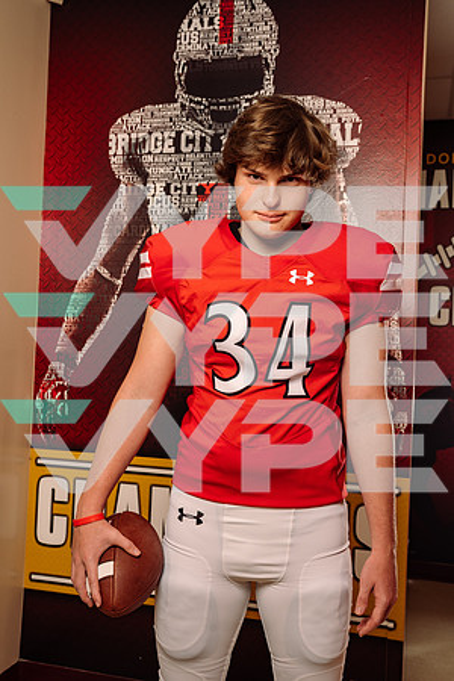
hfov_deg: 35.1
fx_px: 719
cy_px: 340
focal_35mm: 38
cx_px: 227
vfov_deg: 50.7
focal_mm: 38
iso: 320
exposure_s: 1/200
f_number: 7.1
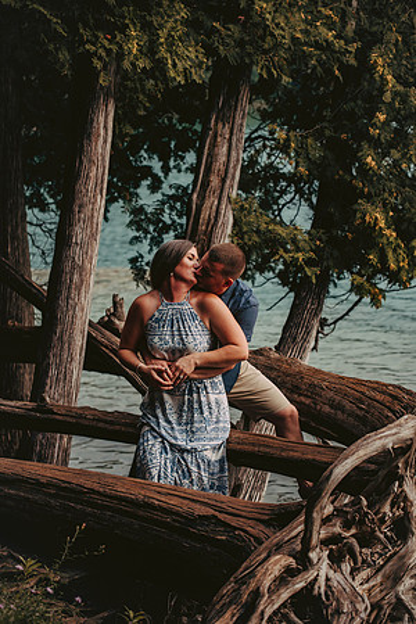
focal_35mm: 70
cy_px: 312
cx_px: 208
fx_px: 1213
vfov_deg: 28.8
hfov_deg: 19.5
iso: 200
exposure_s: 1/500
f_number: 2.8
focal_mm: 70
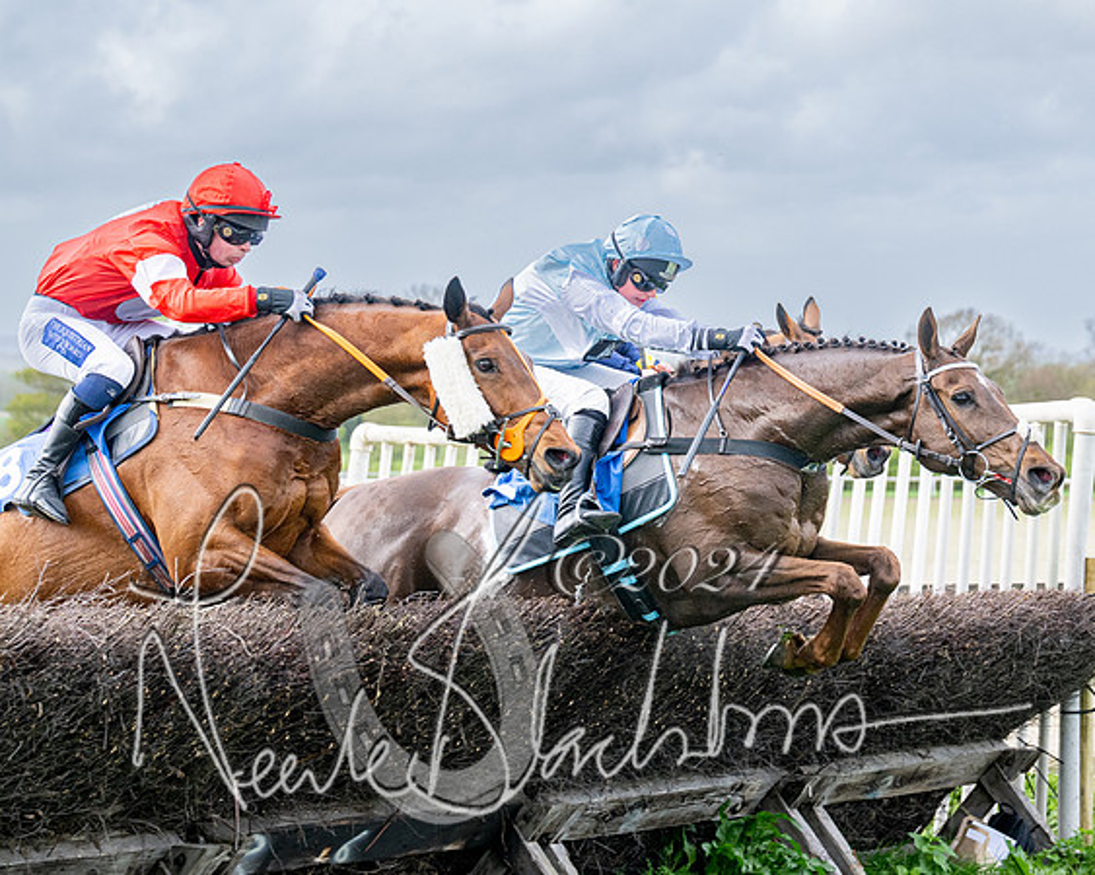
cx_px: 622
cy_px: 438
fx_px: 3833
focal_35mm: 118
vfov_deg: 13.0
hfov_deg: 16.3
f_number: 4
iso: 400
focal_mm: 70
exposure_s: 1/1250
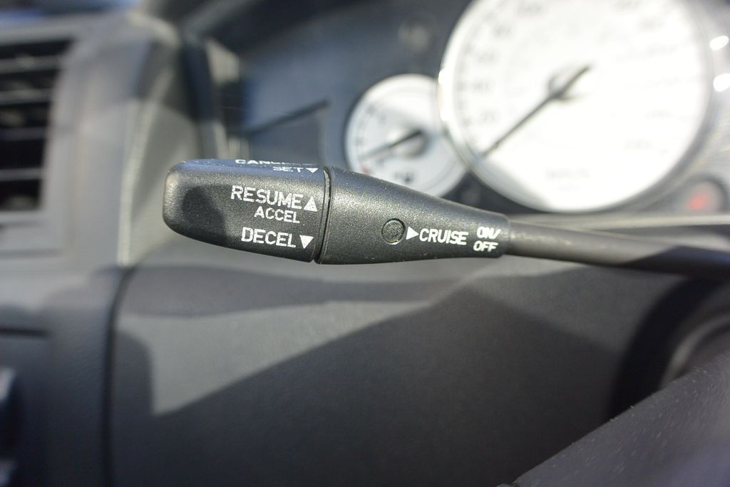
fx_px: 588
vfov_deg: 45.0
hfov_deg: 63.7
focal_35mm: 29
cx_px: 365
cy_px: 244
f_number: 3.5
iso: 200
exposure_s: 1/160
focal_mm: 11
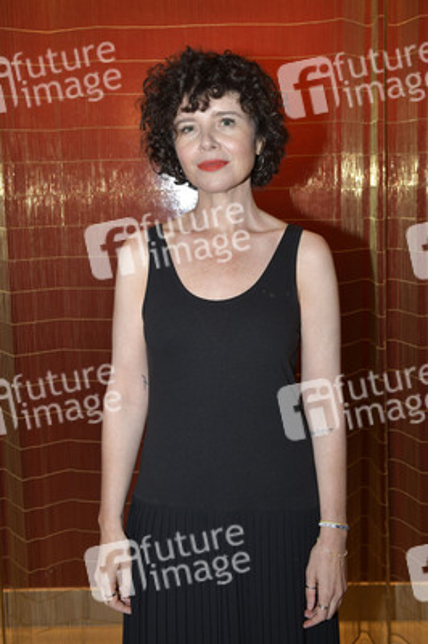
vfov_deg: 50.7
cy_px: 322
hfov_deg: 35.0
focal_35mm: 38
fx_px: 679
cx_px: 214
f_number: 7.1
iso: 1250
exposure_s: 1/200
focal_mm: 38
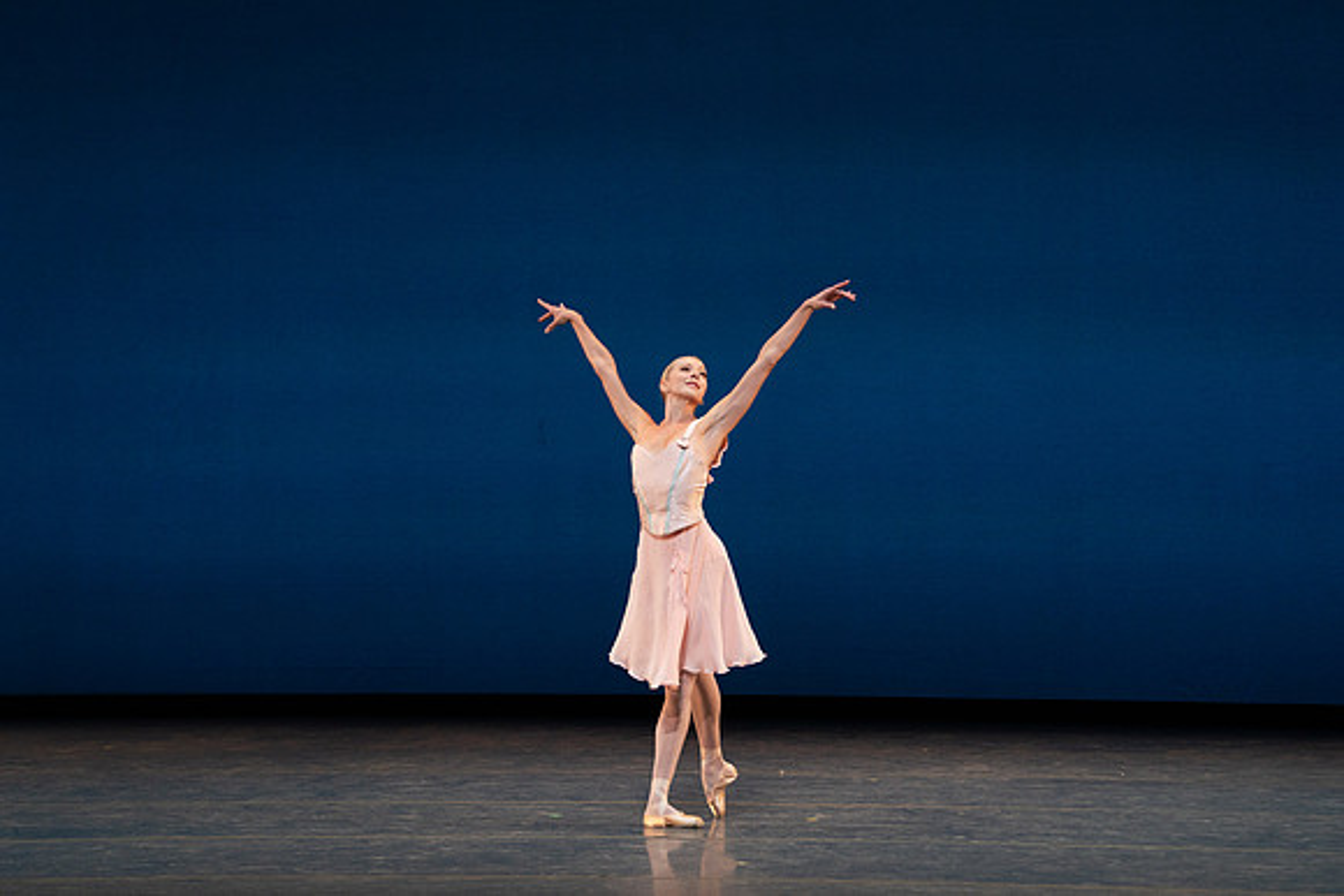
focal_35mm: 200
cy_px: 448
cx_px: 672
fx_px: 7468
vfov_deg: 6.9
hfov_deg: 10.3
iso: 3200
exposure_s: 1/400
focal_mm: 200
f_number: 8
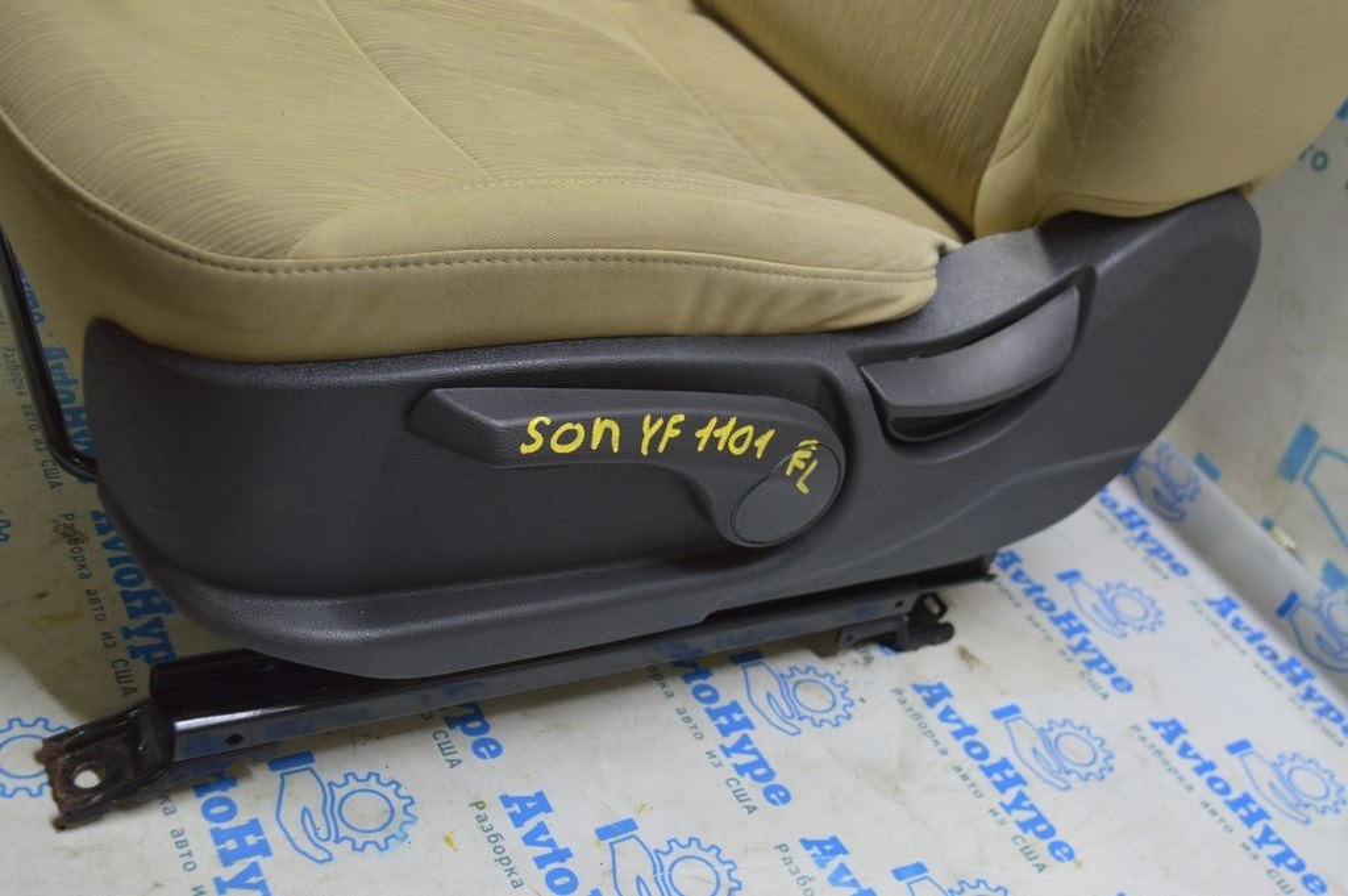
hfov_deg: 49.6
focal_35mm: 39
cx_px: 674
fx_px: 1459
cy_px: 448
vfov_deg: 34.2
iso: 400
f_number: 5.6
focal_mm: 26
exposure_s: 1/20
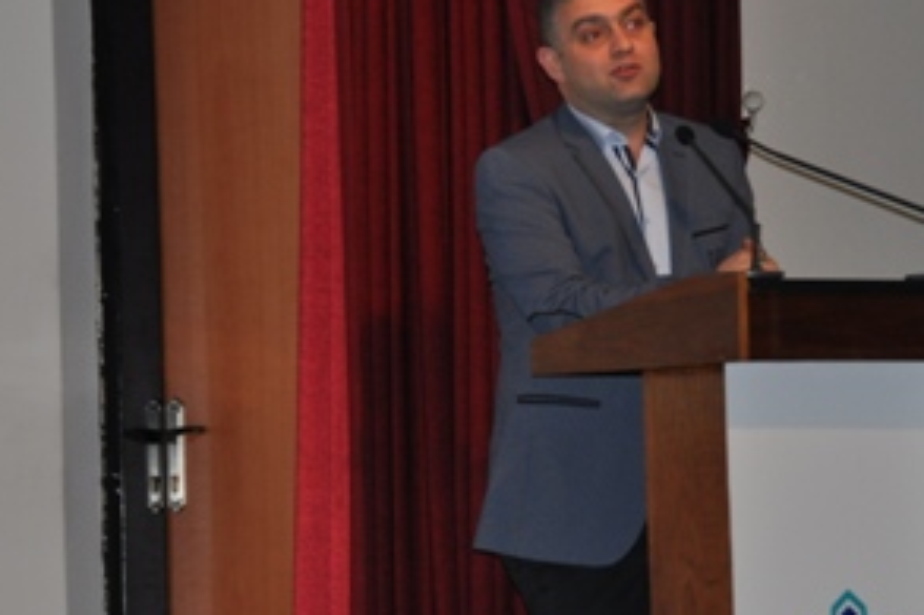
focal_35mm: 218
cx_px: 533
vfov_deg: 6.3
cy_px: 369
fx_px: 5586
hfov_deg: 9.5
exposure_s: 1/60
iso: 800
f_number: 5.3
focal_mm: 95
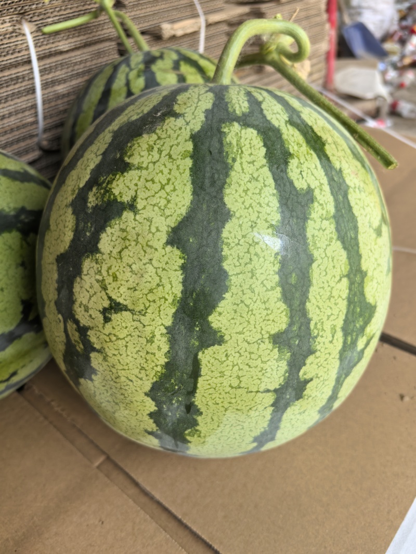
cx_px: 208
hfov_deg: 51.3
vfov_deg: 65.3
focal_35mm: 27
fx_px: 433
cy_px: 277
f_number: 2
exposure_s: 1/1000
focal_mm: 6.35
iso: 100
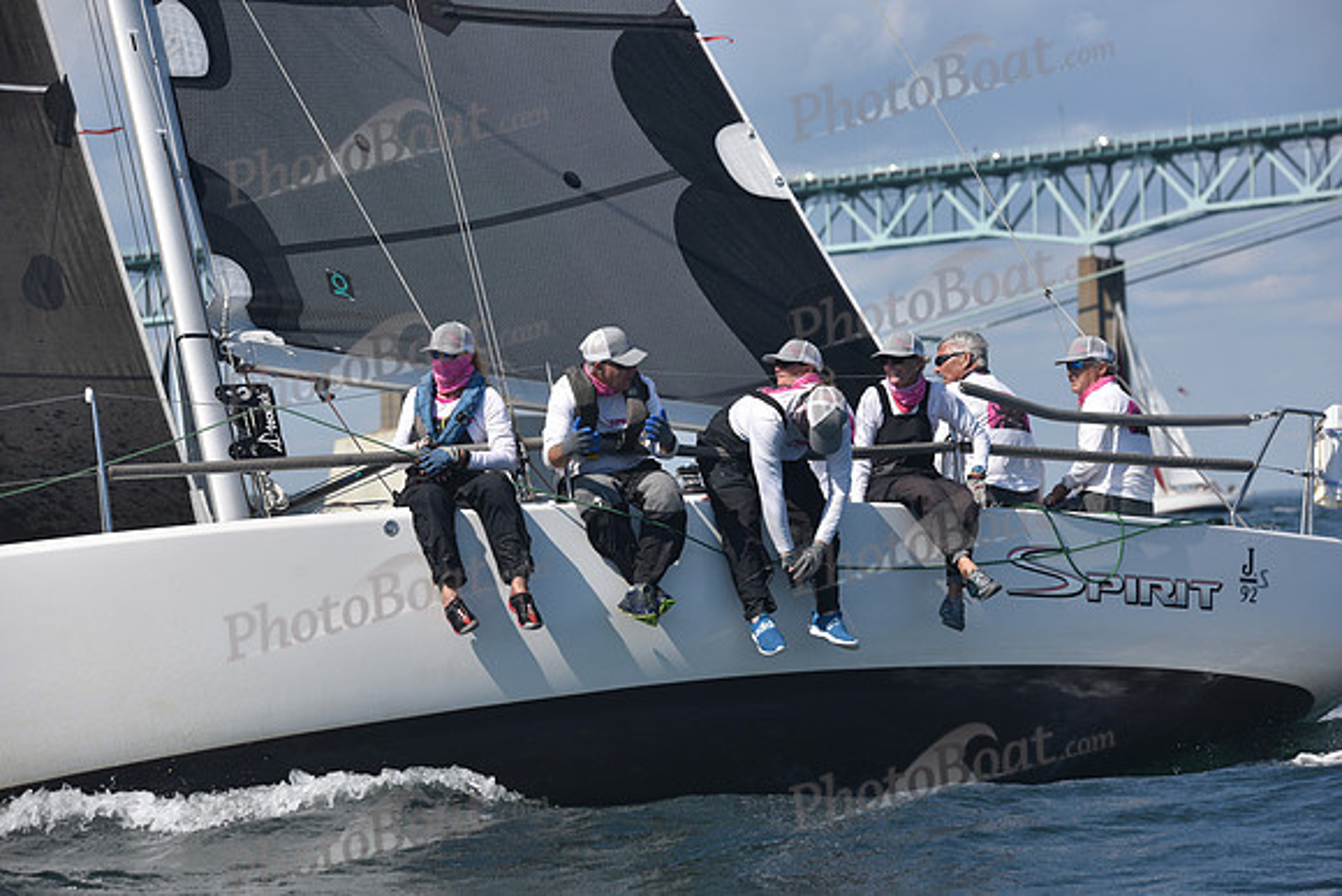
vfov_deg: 11.0
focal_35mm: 125
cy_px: 448
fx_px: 4661
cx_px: 671
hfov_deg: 16.4
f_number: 6.3
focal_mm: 125
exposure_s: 1/1000
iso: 250
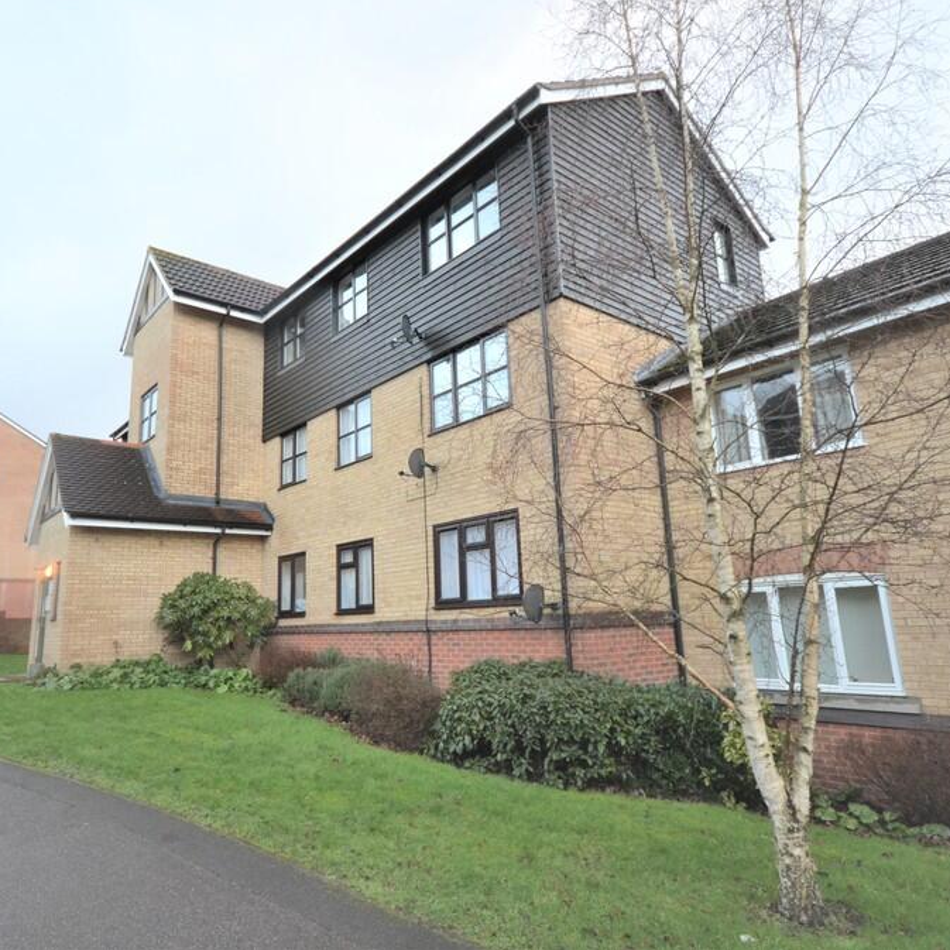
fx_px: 693
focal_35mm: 22
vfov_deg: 68.8
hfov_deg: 68.6
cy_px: 469
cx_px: 418
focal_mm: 11.5
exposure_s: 1/60
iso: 800
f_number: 4.2
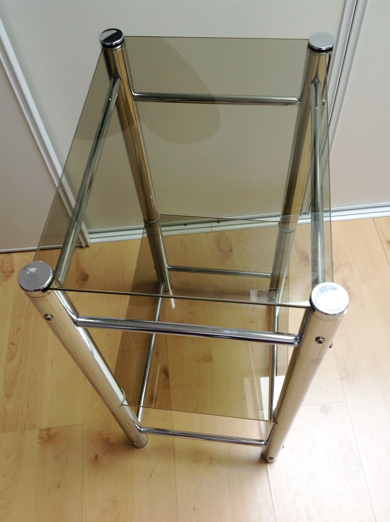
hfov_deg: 40.6
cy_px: 261
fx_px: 527
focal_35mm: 35
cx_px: 195
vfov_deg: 52.7
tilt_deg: -58.4
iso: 50
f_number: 2.4
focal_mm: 4.28
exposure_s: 1/17
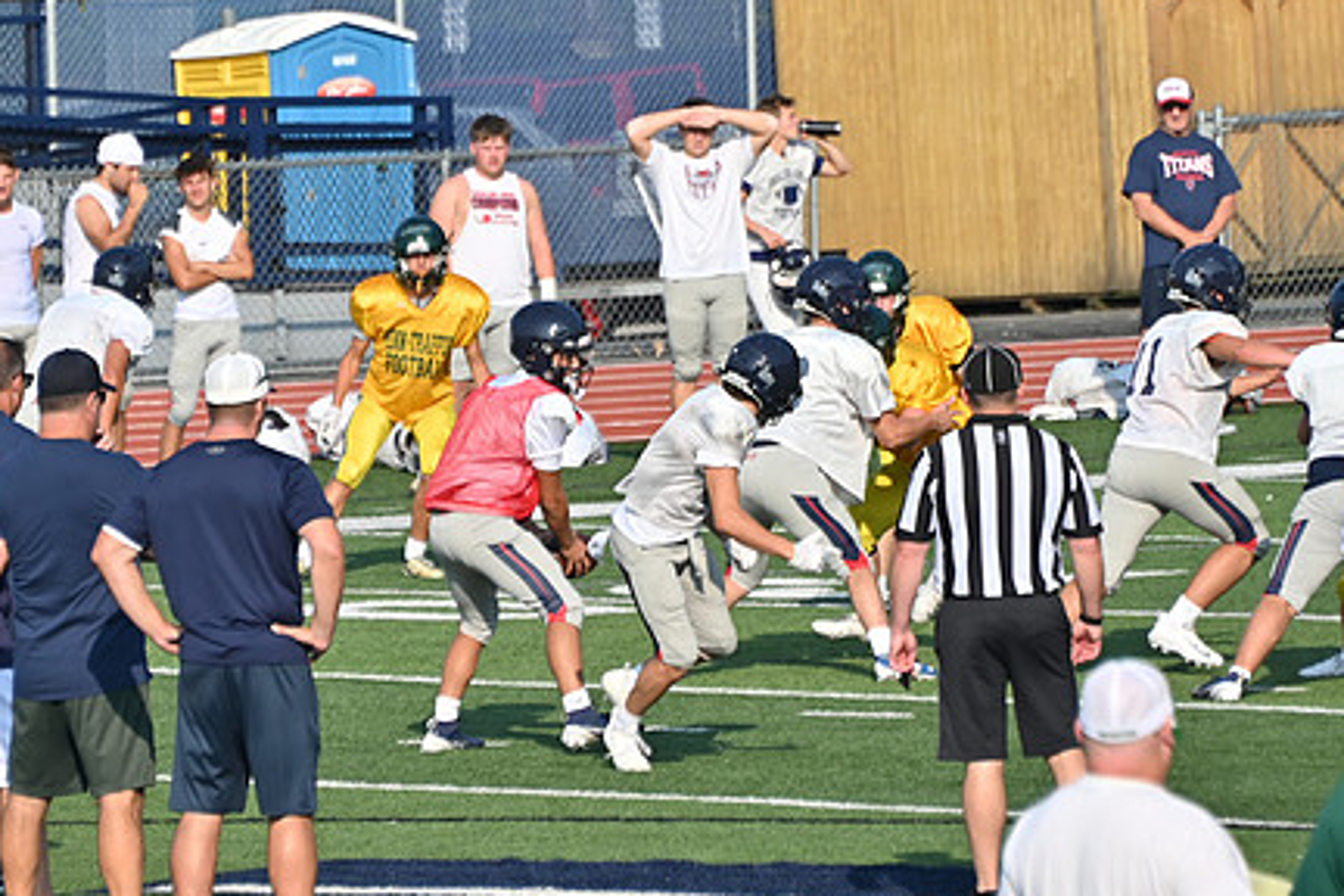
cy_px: 440
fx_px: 22585
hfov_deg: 3.4
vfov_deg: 2.3
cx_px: 569
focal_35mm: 605
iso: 100
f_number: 5.6
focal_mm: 300
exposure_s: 1/640
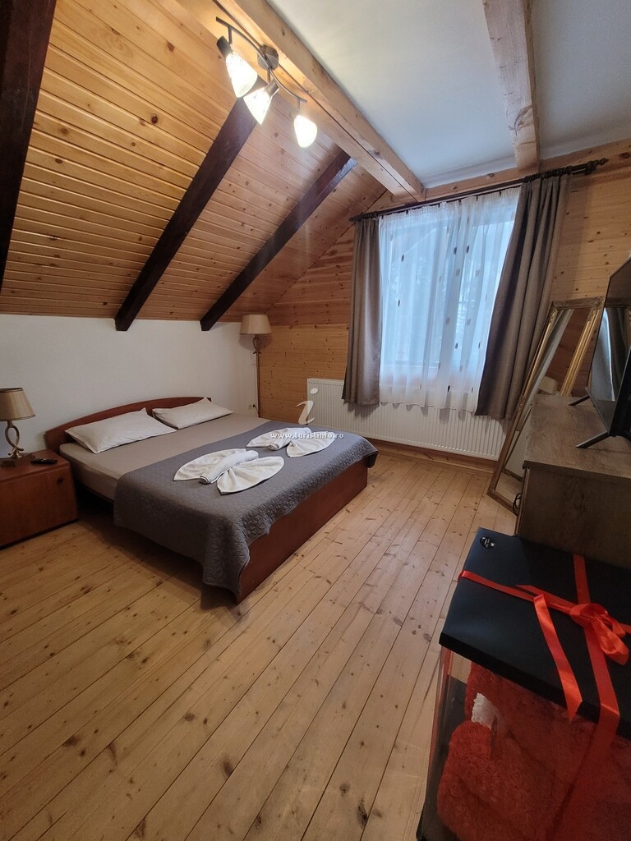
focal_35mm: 13
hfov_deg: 89.9
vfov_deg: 106.2
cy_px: 420
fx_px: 316
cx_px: 316
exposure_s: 1/33
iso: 320
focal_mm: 1.74
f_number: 2.2
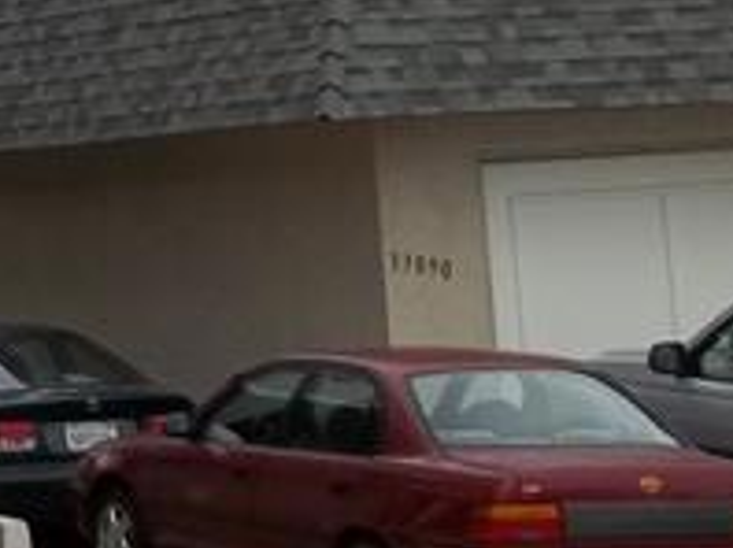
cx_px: -1077
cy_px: -159
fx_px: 3617
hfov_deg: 10.0
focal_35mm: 171
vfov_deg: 8.5
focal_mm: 5.9
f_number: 3.3
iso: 64
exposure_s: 1/320
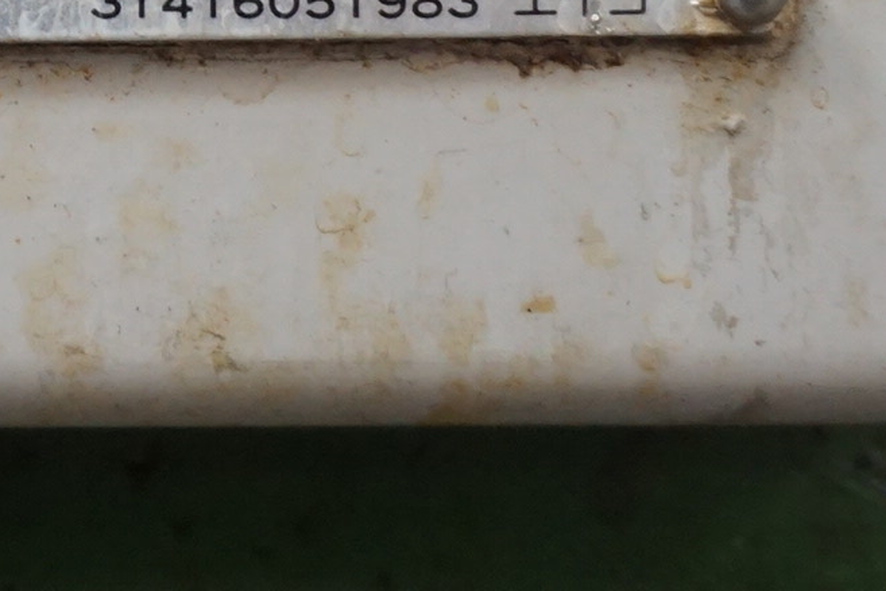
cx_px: -314
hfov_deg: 13.1
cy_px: -510
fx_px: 3691
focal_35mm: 150
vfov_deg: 8.7
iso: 1000
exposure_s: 1/60
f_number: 4.5
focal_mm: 24
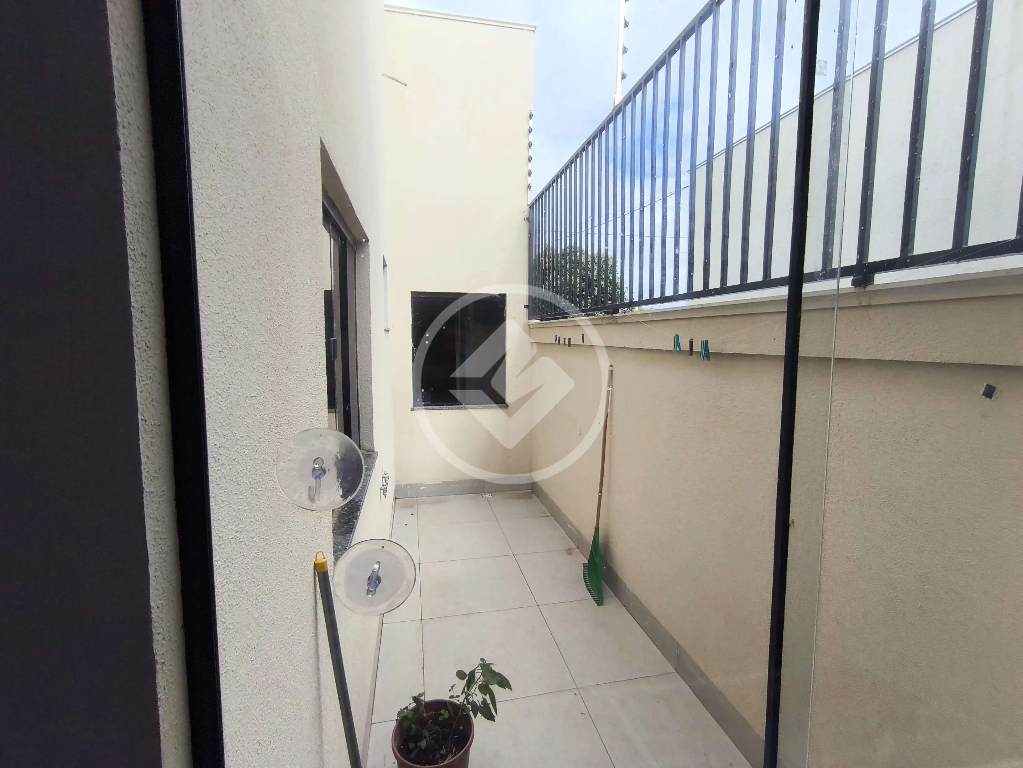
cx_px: 512
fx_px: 473
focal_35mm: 16
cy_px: 384
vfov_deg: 78.1
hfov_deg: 94.5
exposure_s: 1/725
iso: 50
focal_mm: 1.65
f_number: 2.2
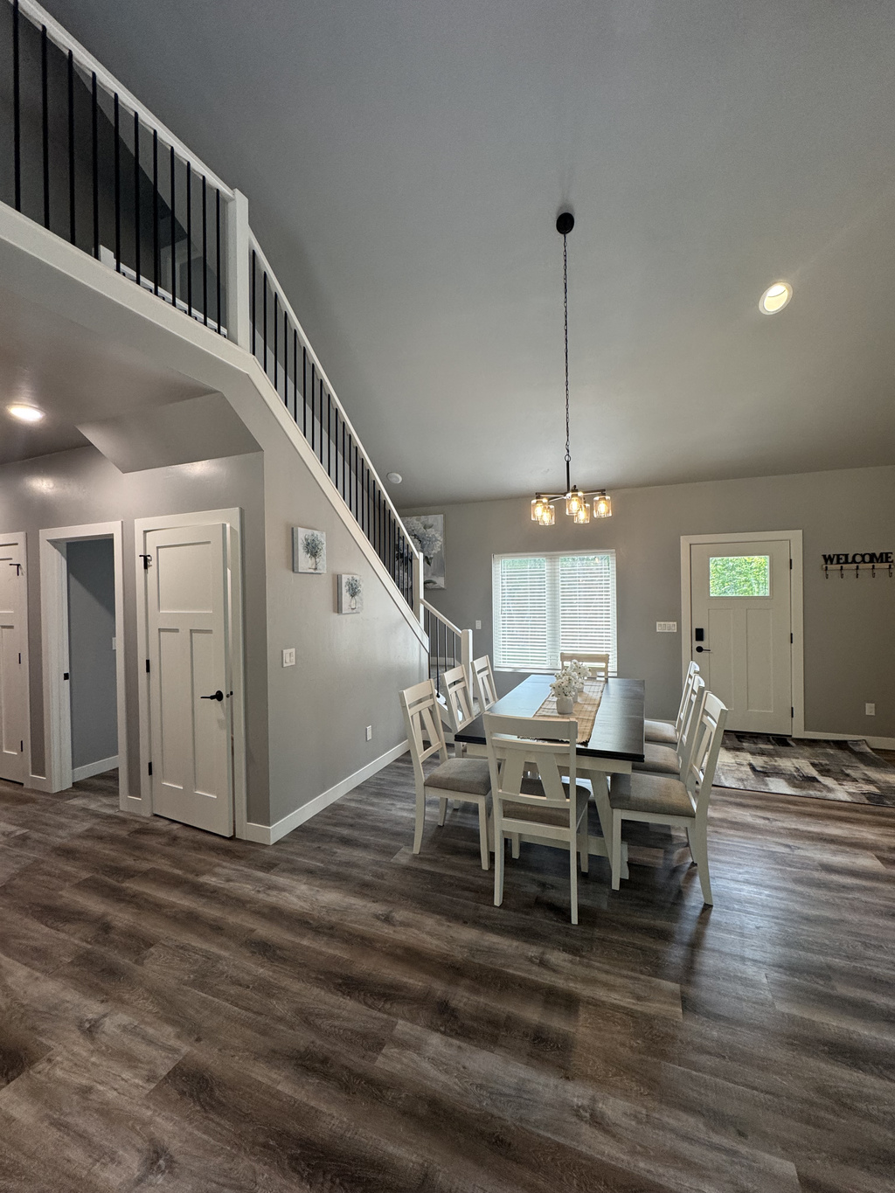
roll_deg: +1.0
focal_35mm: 14
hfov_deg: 85.7
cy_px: 596
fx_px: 483
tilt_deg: +0.4
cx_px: 448
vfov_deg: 102.1
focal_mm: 2.22
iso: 200
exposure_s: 1/120
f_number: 2.2
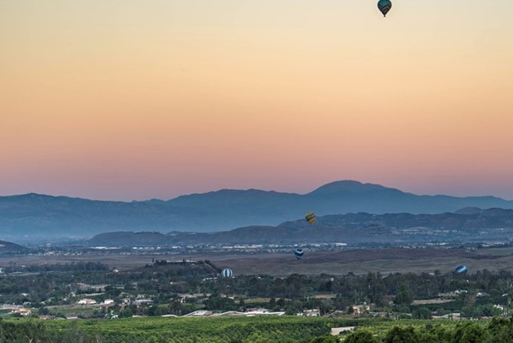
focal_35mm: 141
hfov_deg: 14.5
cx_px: 358
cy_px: 212
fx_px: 2010
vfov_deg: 9.7
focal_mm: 85
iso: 100
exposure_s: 1/250
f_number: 1.8
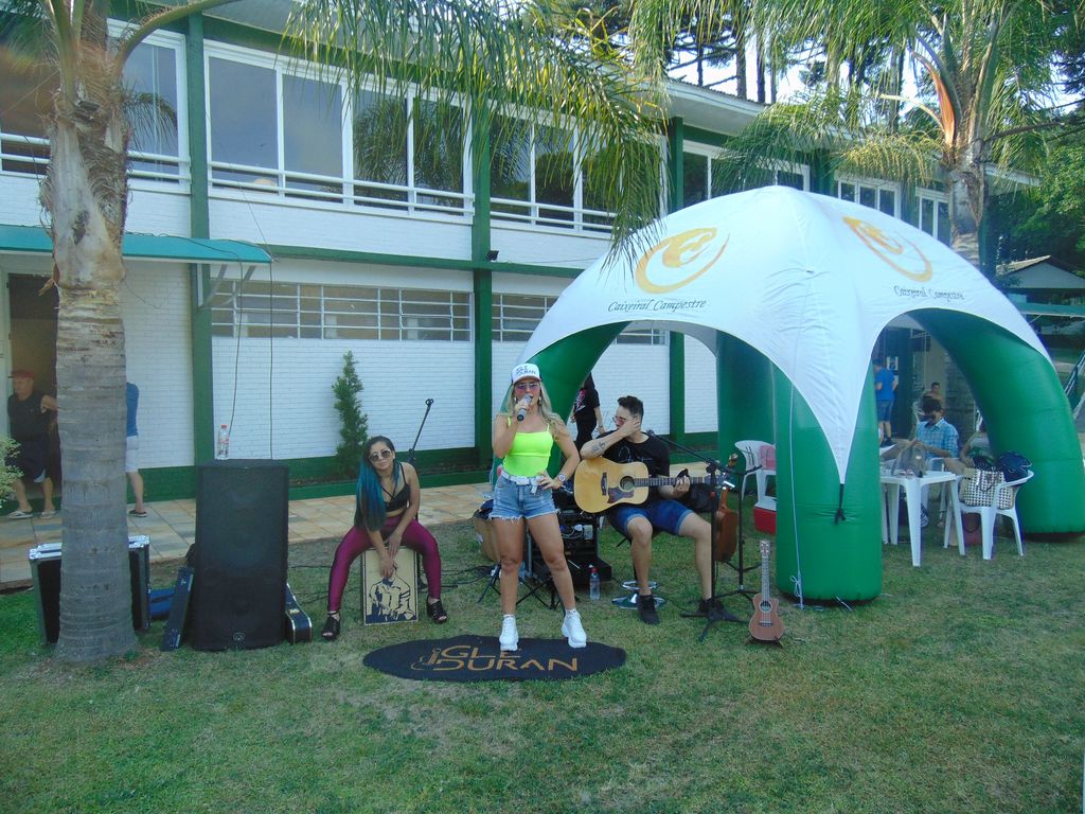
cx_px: 542
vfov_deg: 54.9
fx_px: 784
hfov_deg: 69.4
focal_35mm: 25
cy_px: 407
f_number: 3
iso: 80
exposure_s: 1/160
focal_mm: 4.5
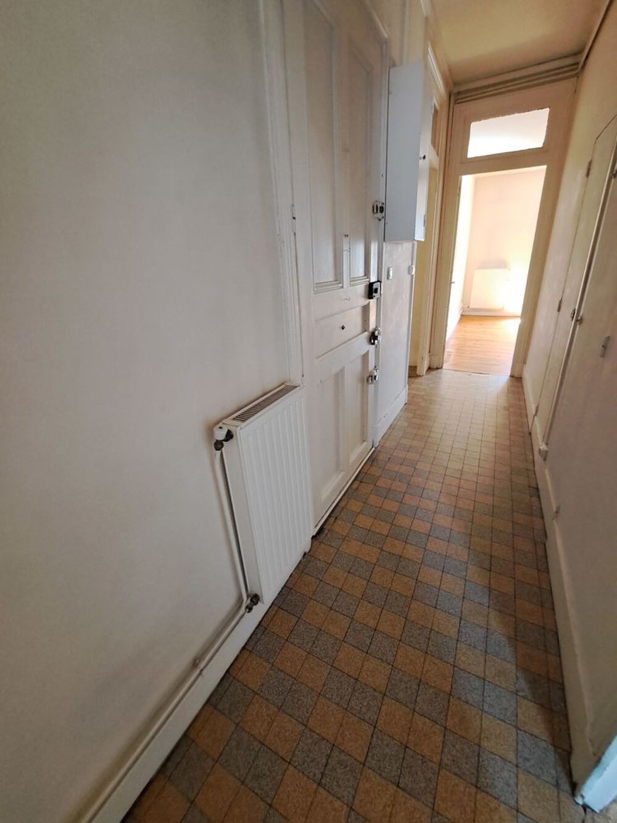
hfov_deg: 89.9
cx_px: 308
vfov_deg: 106.2
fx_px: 309
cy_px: 412
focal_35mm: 13
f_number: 2.2
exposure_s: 1/50
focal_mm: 1.74
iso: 250
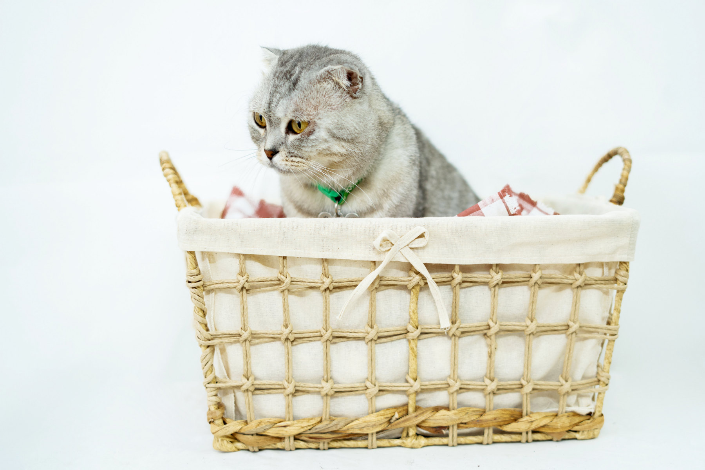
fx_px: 979
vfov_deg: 27.0
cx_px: 352
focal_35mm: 50
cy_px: 235
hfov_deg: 39.6
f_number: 2.2
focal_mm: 50
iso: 800
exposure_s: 1/160
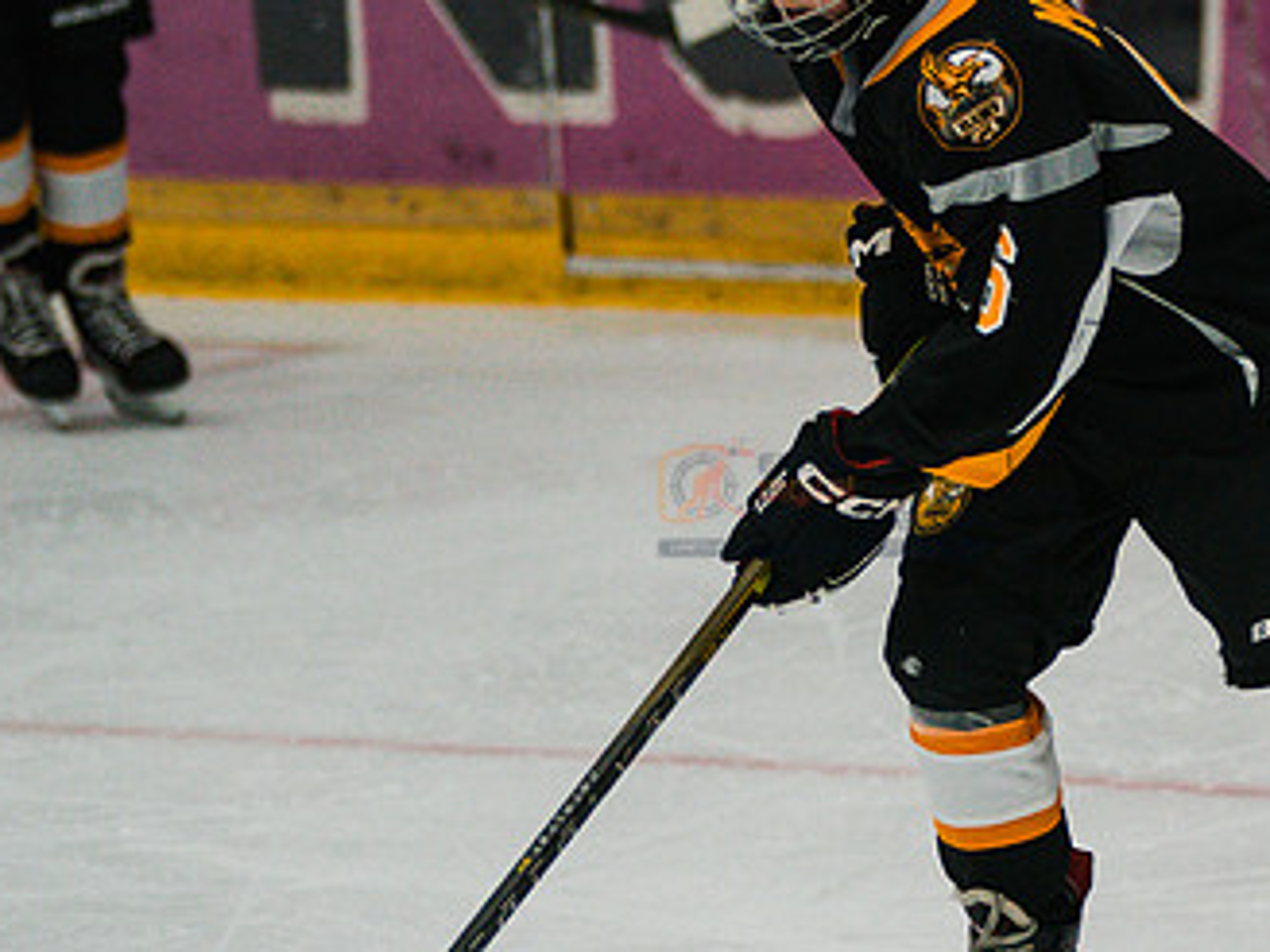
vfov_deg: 3.7
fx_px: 14639
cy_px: 351
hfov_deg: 5.0
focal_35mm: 399
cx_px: 1165
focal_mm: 176
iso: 3200
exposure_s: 1/2000
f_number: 3.2
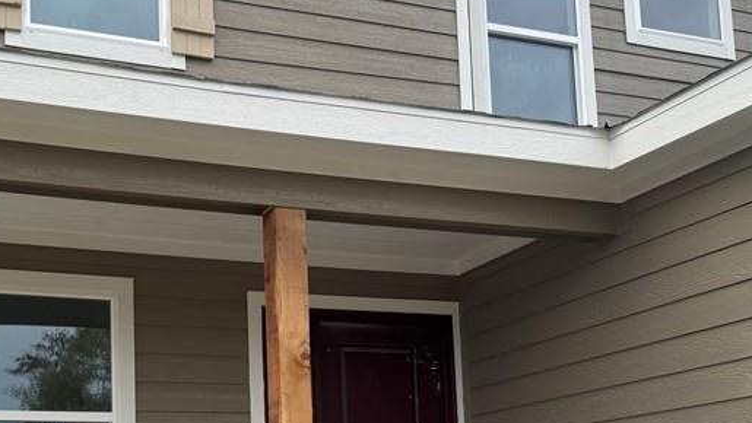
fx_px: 1037
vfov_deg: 22.3
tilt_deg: +6.5
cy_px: 410
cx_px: 218
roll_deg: +1.0
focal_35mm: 52
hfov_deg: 39.1
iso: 80
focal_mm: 6.76
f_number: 1.78
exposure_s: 1/1721
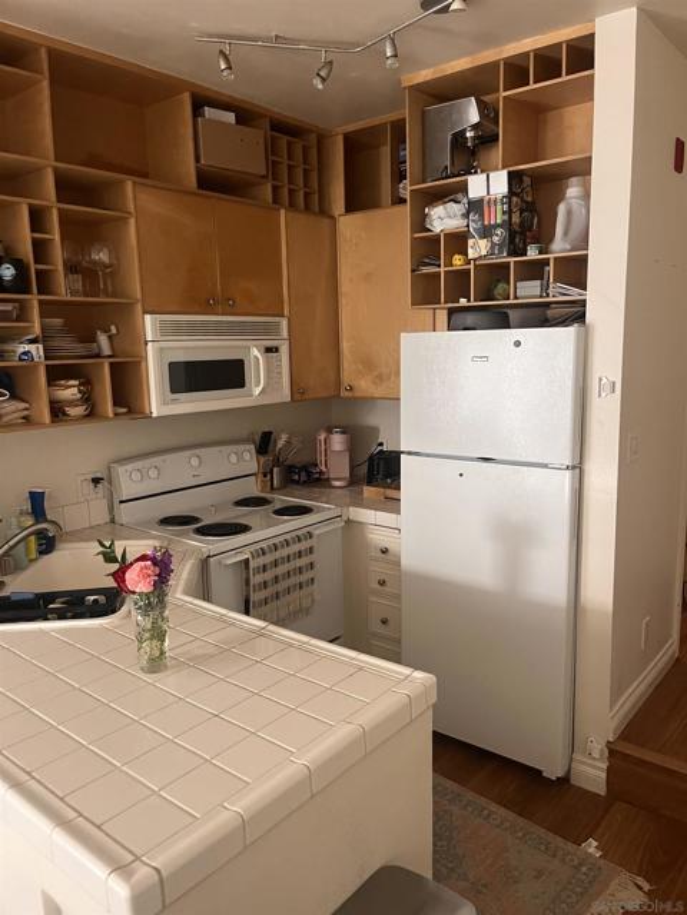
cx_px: 344
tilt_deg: -10.1
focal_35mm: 26
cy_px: 458
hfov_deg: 53.1
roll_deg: +1.2
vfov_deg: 67.3
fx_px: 688
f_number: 1.6
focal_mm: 5.1
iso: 500
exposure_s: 1/60
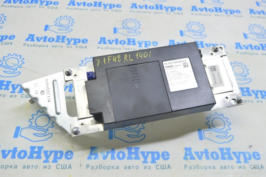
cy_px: 88
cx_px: 133
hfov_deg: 53.2
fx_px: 266
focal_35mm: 36
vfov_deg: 36.8
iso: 400
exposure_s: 1/20
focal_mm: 24
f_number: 5.6
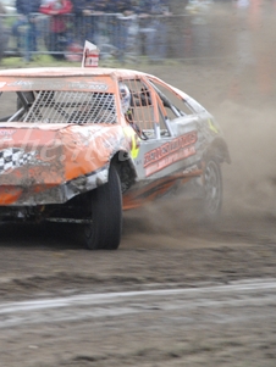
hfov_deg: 3.9
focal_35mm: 384
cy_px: 145
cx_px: -39
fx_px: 4080
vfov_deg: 5.2
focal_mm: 125
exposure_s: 1/250
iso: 800
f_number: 5.6
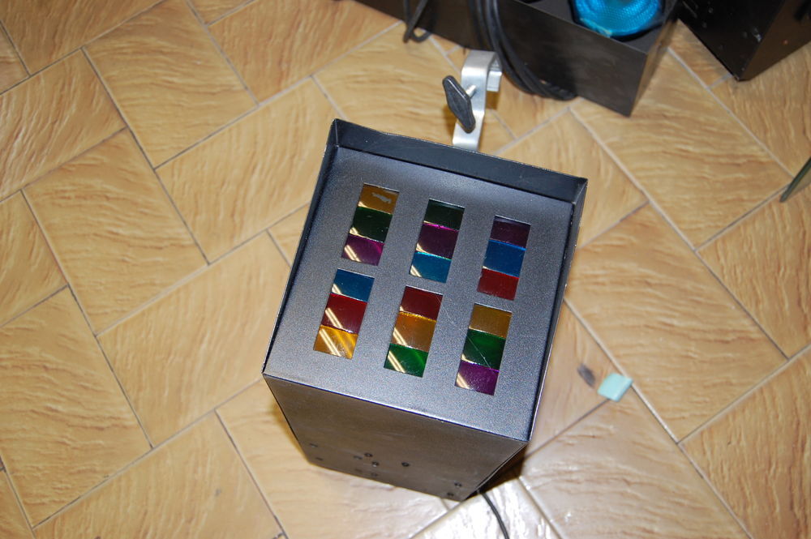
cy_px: 270
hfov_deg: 55.1
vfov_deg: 38.3
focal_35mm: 34
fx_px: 777
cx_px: 406
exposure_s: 1/60
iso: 400
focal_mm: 23
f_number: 3.8
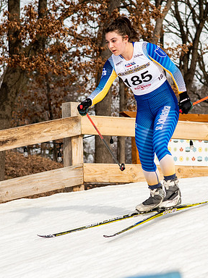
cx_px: 139
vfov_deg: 10.7
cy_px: 139
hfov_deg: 8.0
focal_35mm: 185
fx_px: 1482
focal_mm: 85
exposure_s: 1/2000
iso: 400
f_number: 5
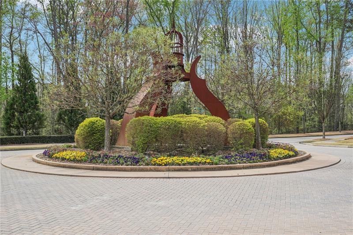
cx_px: 176
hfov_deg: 55.8
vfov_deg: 38.8
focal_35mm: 34
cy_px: 118
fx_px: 333
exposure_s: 1/1000
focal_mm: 34
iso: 800
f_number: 8
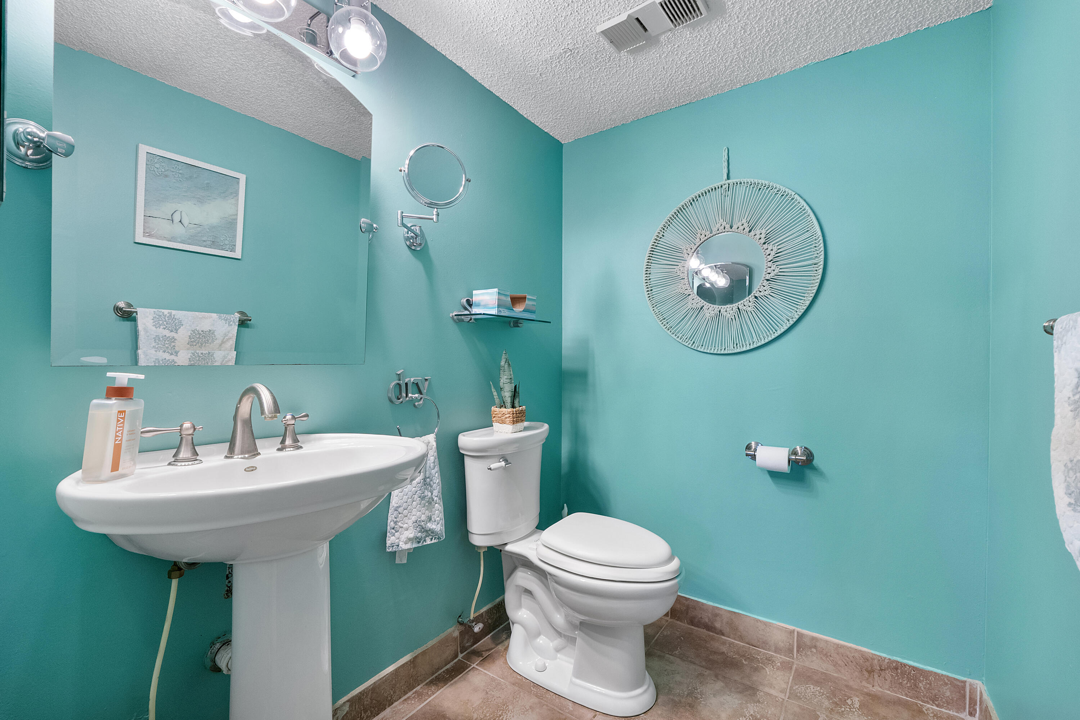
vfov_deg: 77.4
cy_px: 360
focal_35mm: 15
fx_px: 450
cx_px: 540
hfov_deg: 100.4
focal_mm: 10
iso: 1000
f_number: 7.1
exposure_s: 1/30
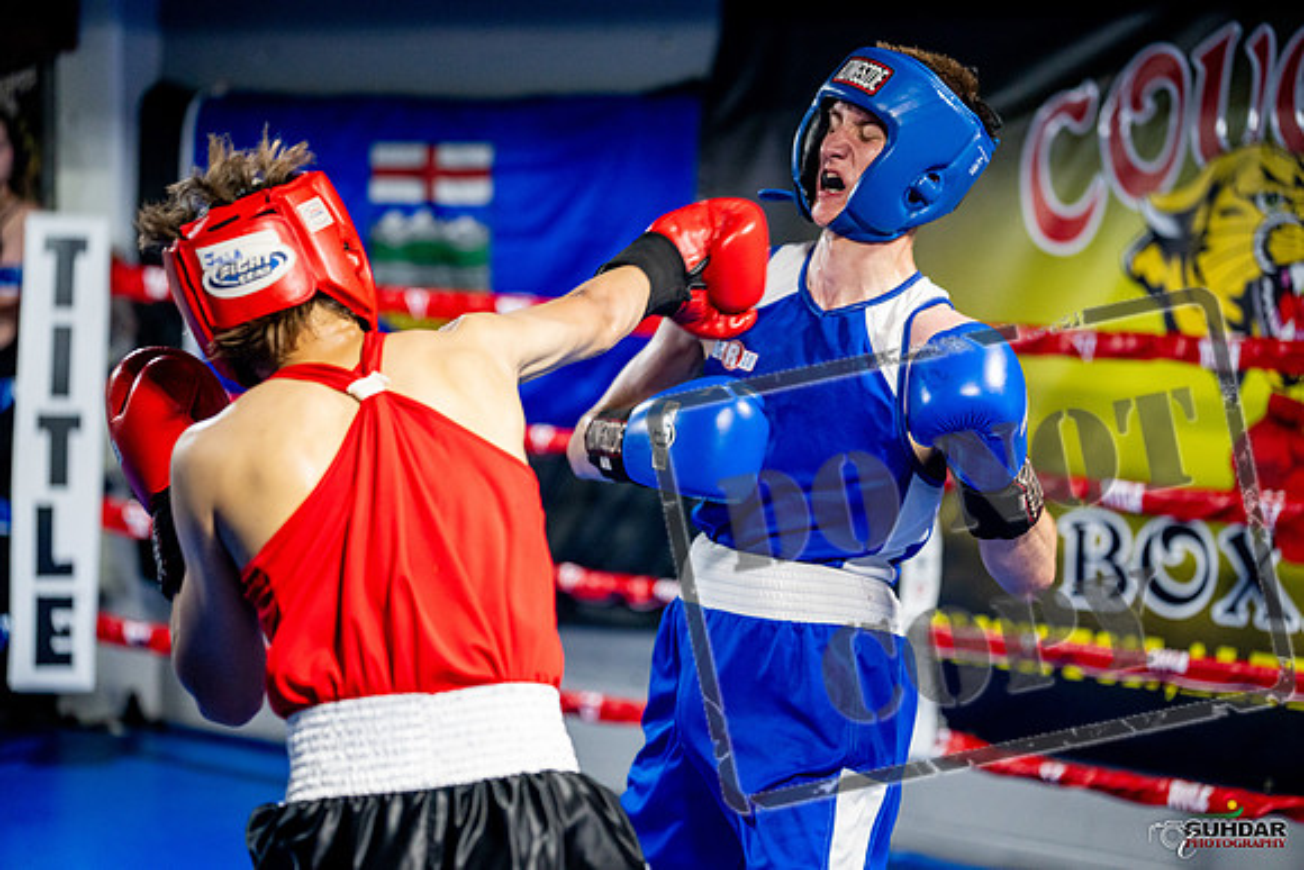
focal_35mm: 81
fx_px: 2935
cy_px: 435
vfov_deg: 16.9
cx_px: 652
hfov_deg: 25.1
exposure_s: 1/1000
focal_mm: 81
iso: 4000
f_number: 2
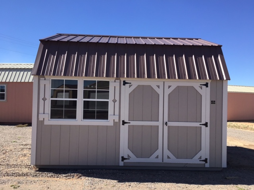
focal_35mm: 31
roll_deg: -1.3
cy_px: 95
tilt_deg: -0.5
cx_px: 127
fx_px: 227
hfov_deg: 58.4
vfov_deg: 45.4
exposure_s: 1/1006
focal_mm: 3.3
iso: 25
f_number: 2.4
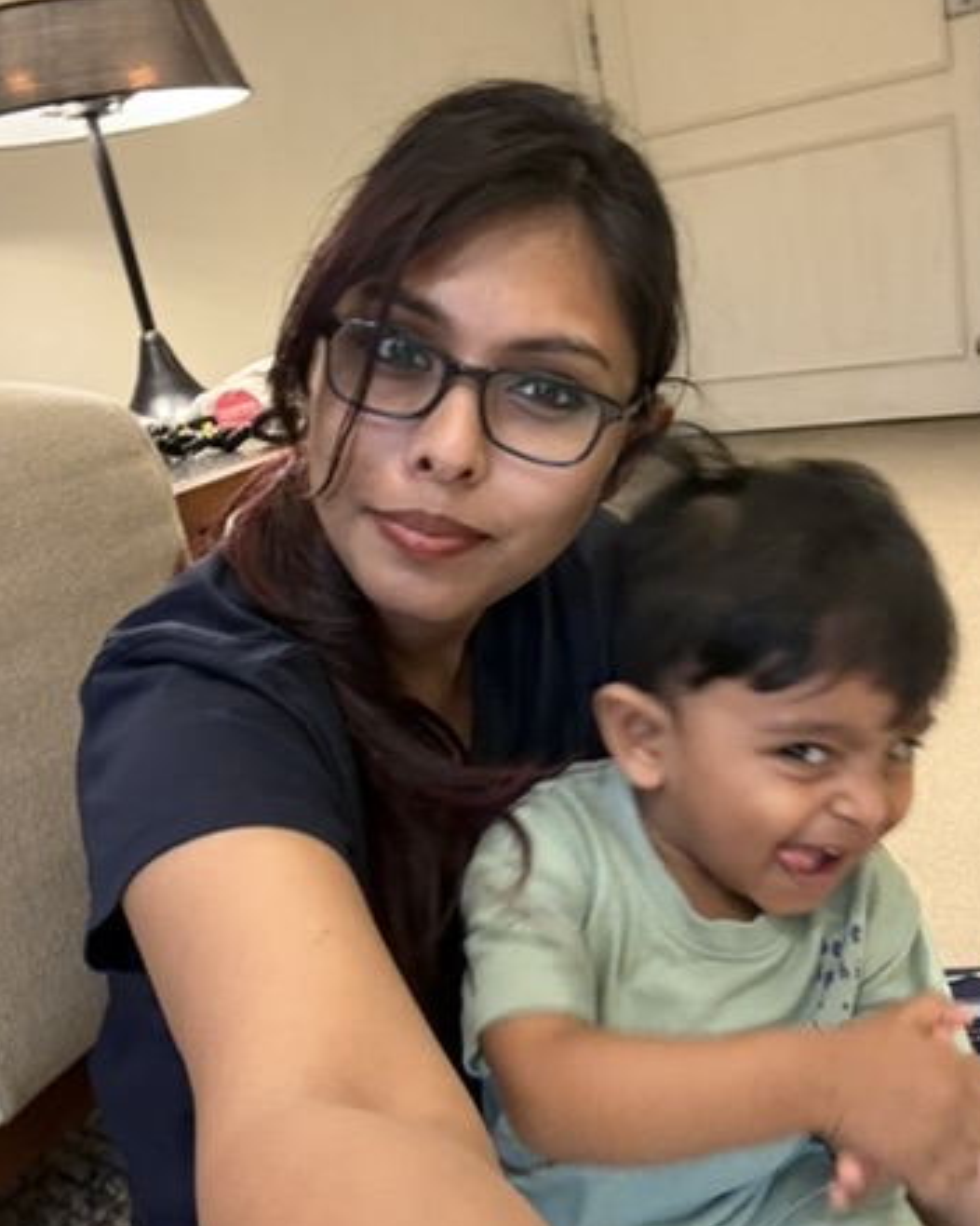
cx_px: 497
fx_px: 1161
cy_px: 617
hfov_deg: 45.8
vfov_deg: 55.7
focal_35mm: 32
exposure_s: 1/25
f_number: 1.9
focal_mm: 2.69
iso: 500
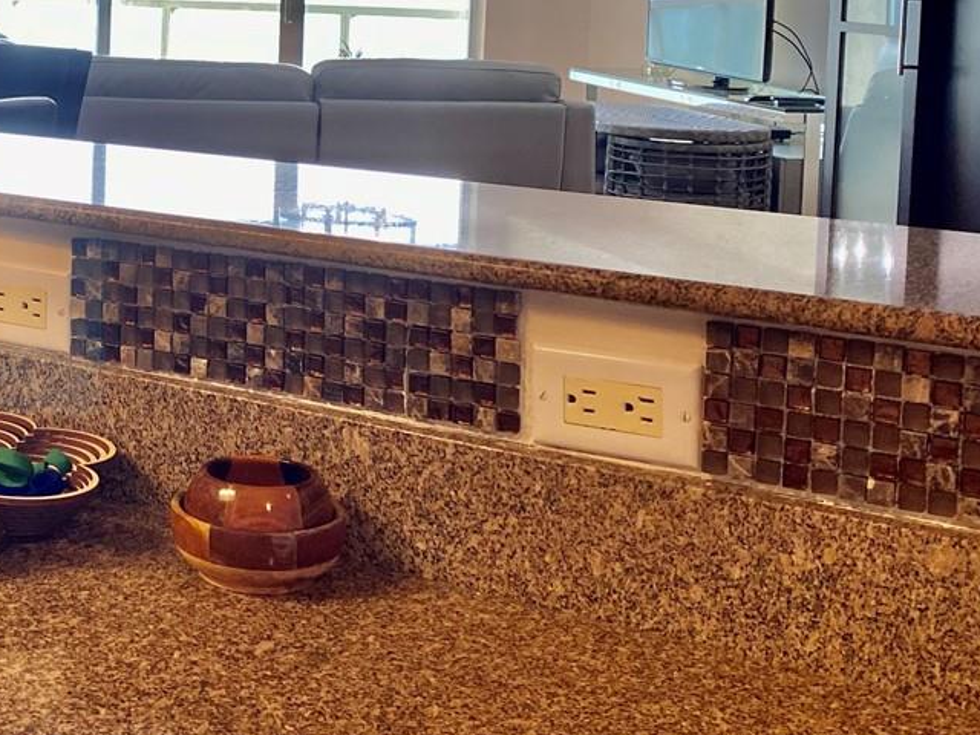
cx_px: 52
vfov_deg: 22.2
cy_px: 109
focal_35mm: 65
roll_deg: -1.5
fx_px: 1840
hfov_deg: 28.4
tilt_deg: -3.7
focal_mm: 4.25
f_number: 1.8
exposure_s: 1/120
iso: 125
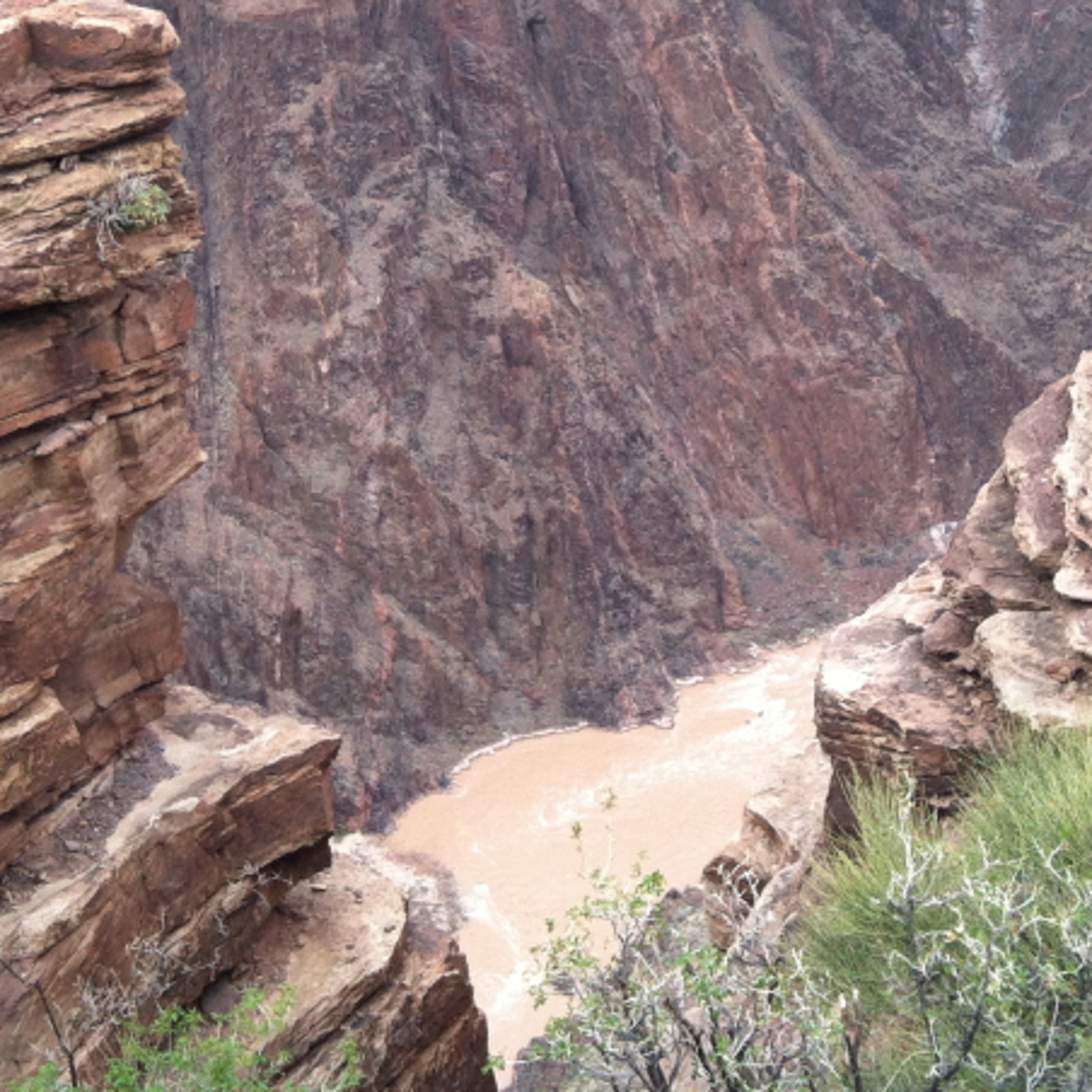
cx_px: 614
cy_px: 205
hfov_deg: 24.6
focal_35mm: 70
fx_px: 2498
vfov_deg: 24.2
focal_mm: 3.85
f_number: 2.8
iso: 80
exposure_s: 1/357
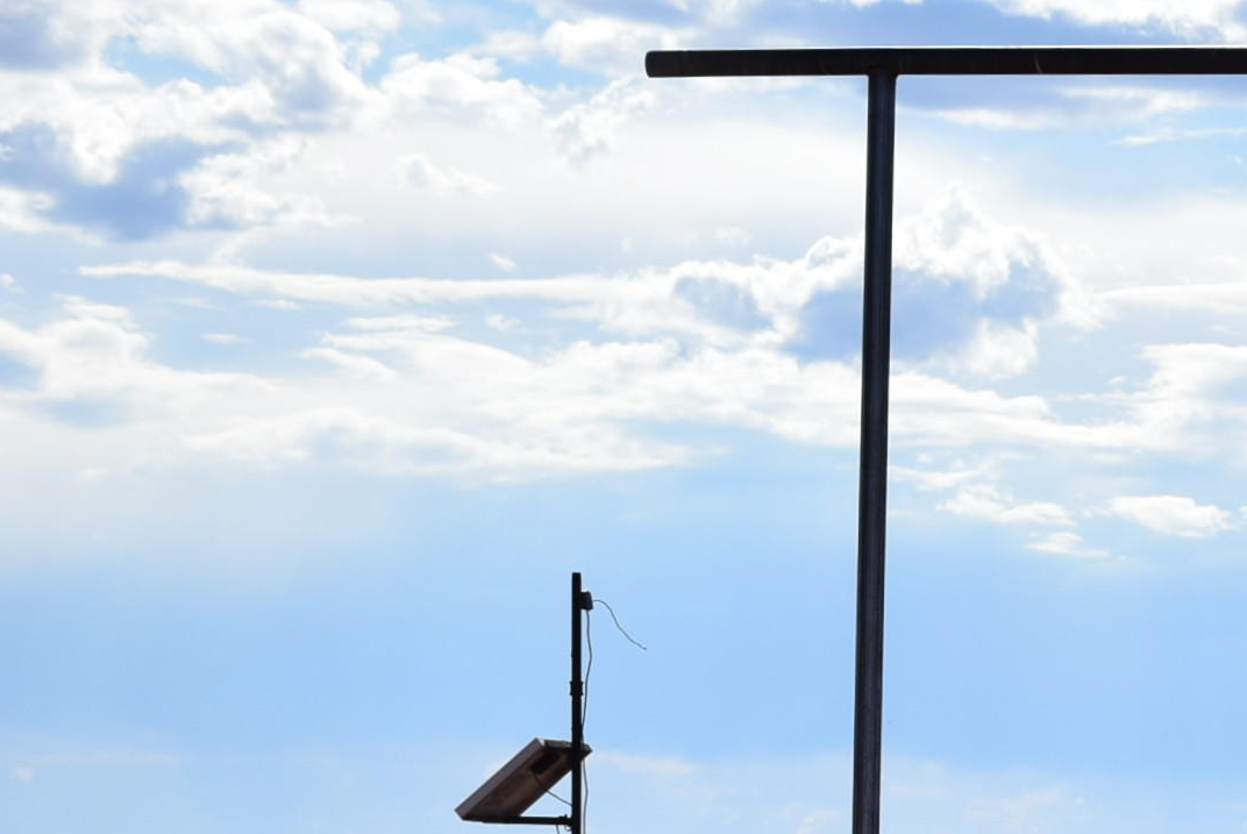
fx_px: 6532
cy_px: 1020
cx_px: 1726
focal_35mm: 188
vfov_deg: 7.2
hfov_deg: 10.6
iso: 200
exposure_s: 1/640
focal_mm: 45
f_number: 11
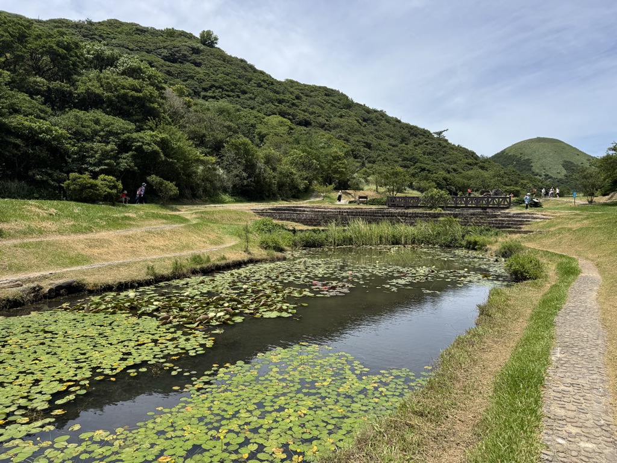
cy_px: 232
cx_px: 308
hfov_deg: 71.6
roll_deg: -1.5
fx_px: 428
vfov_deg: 56.8
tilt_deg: -2.4
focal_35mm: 24
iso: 80
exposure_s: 1/4049
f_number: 1.78
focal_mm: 6.76
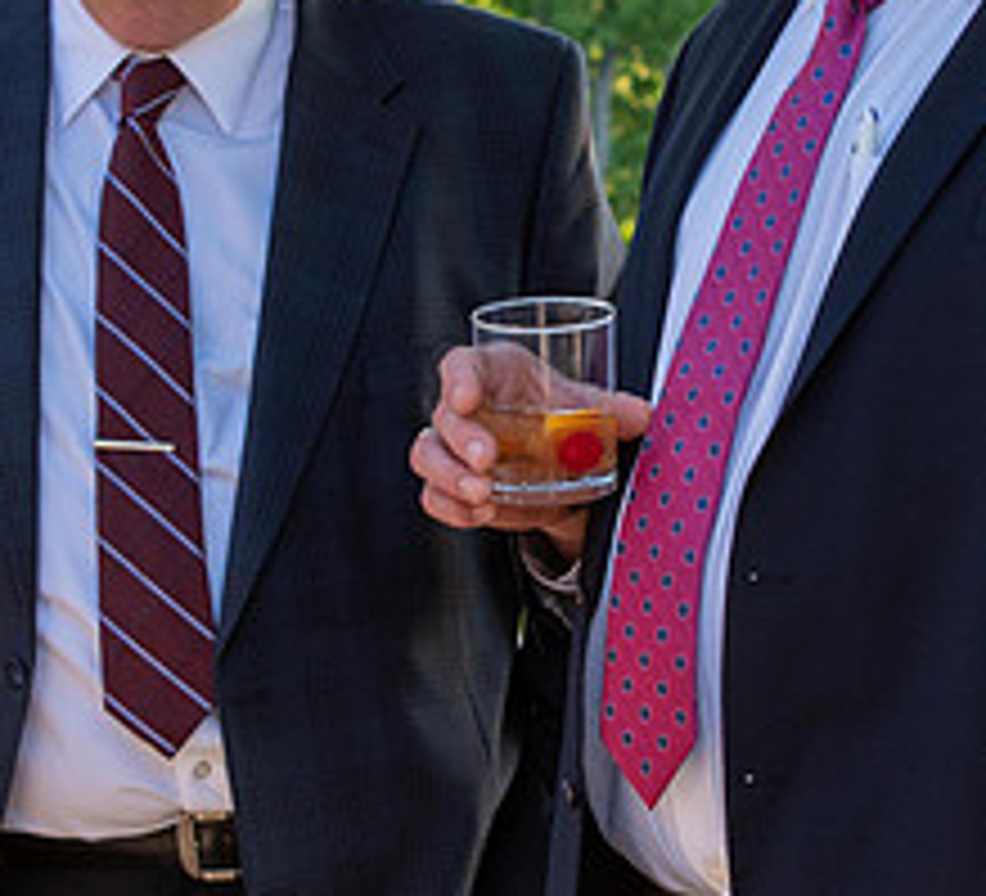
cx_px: 552
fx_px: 5819
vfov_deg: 8.8
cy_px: 302
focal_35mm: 189
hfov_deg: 9.7
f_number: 5.6
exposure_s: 1/125
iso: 200
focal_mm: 46
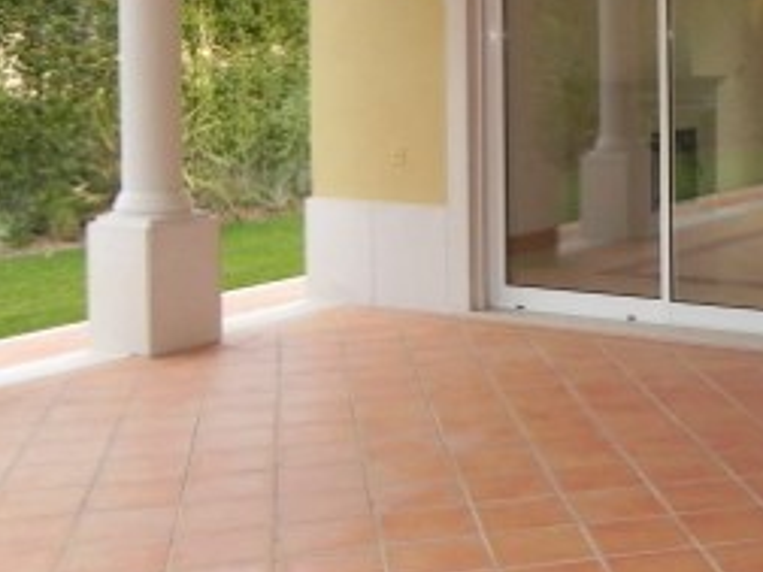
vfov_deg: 21.7
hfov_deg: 28.4
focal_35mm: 66
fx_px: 1455
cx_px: 675
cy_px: 54
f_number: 4.5
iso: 160
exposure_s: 1/162
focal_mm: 4.6
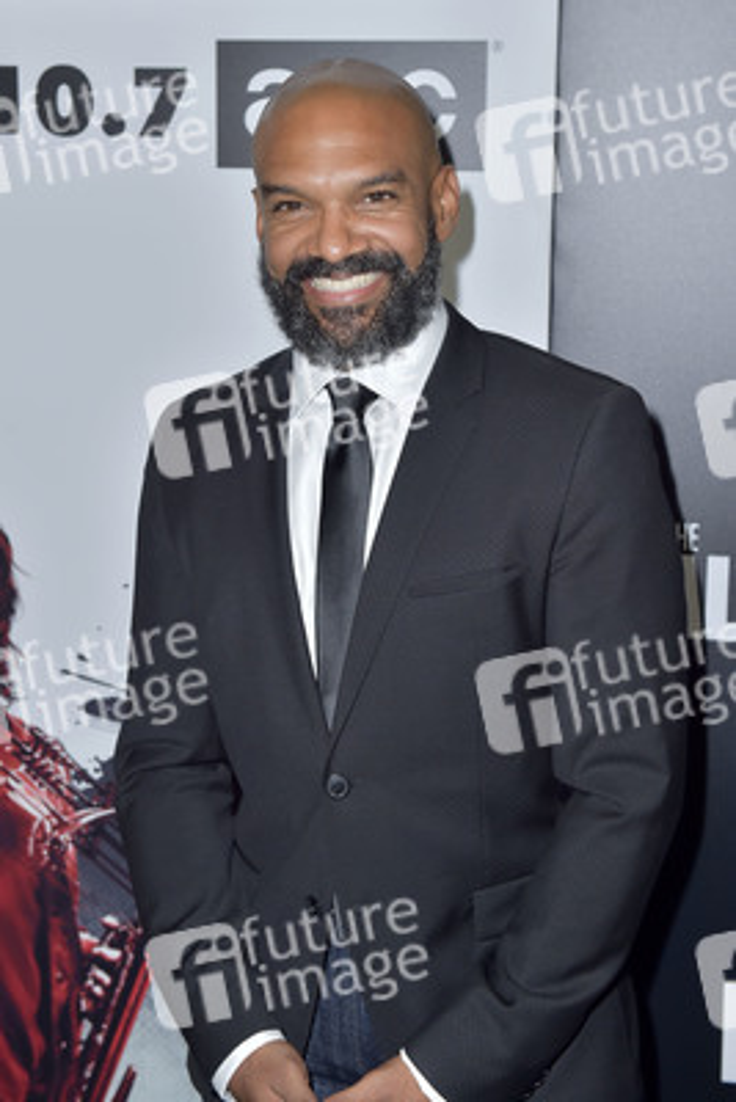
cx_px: 368
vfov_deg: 36.2
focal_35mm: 55
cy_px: 551
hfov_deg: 24.6
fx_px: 1685
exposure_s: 1/200
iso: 500
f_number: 5
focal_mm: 55
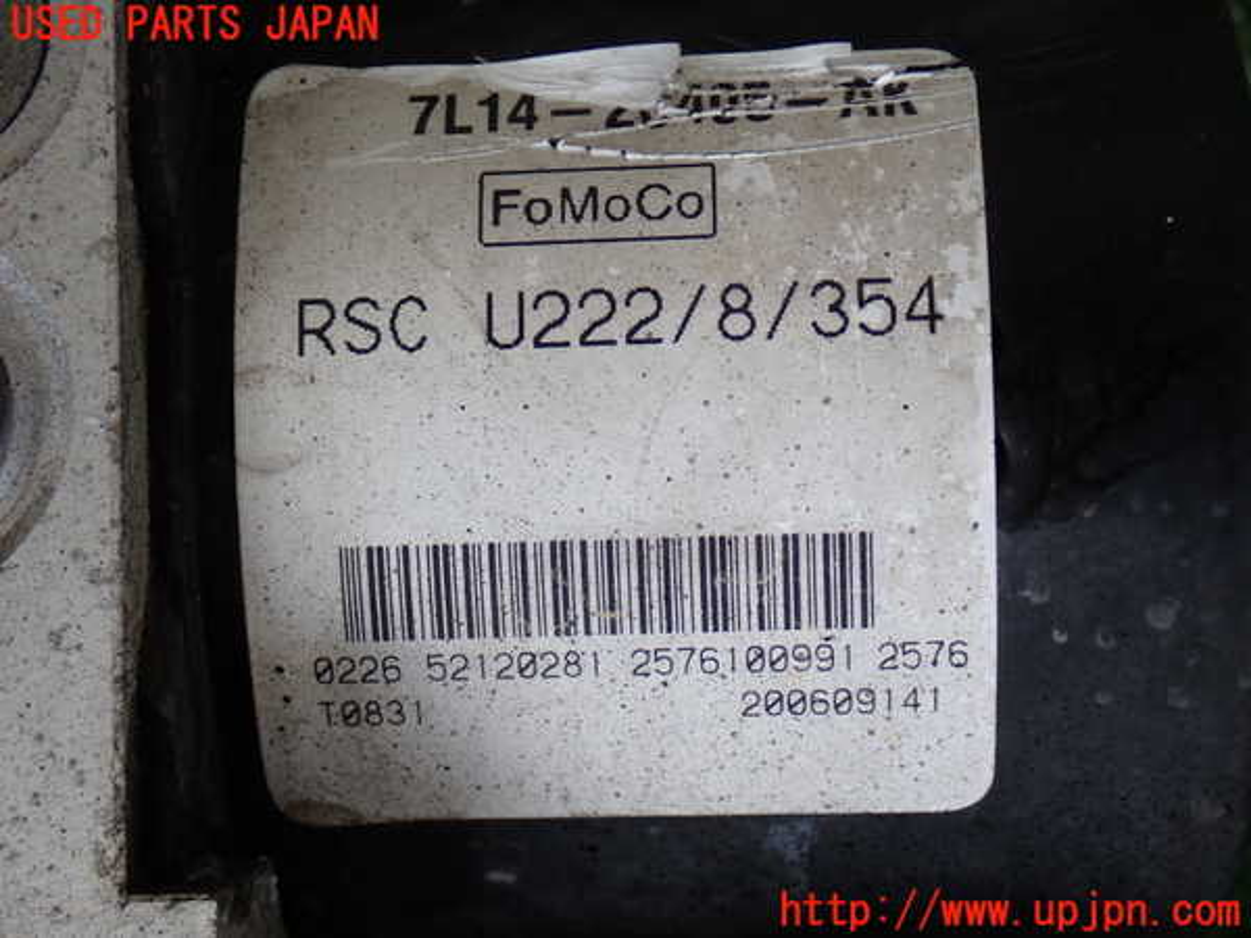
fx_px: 2241
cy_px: 469
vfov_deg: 23.7
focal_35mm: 62
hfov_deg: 31.2
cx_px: 626
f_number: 3.6
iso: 200
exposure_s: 1/80
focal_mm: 11.09
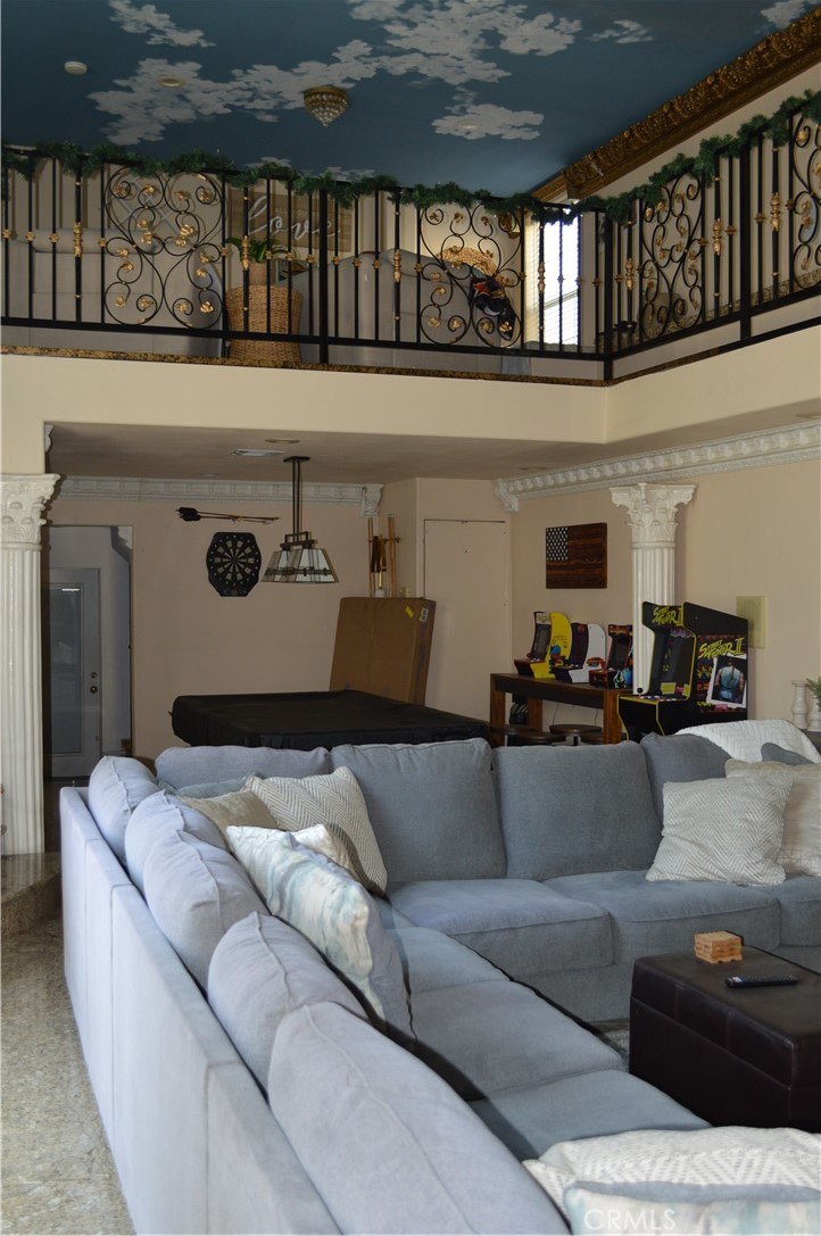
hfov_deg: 34.1
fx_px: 1337
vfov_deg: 49.6
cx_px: 410
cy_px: 618
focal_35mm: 39
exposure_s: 1/100
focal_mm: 26
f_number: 4.2
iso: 400
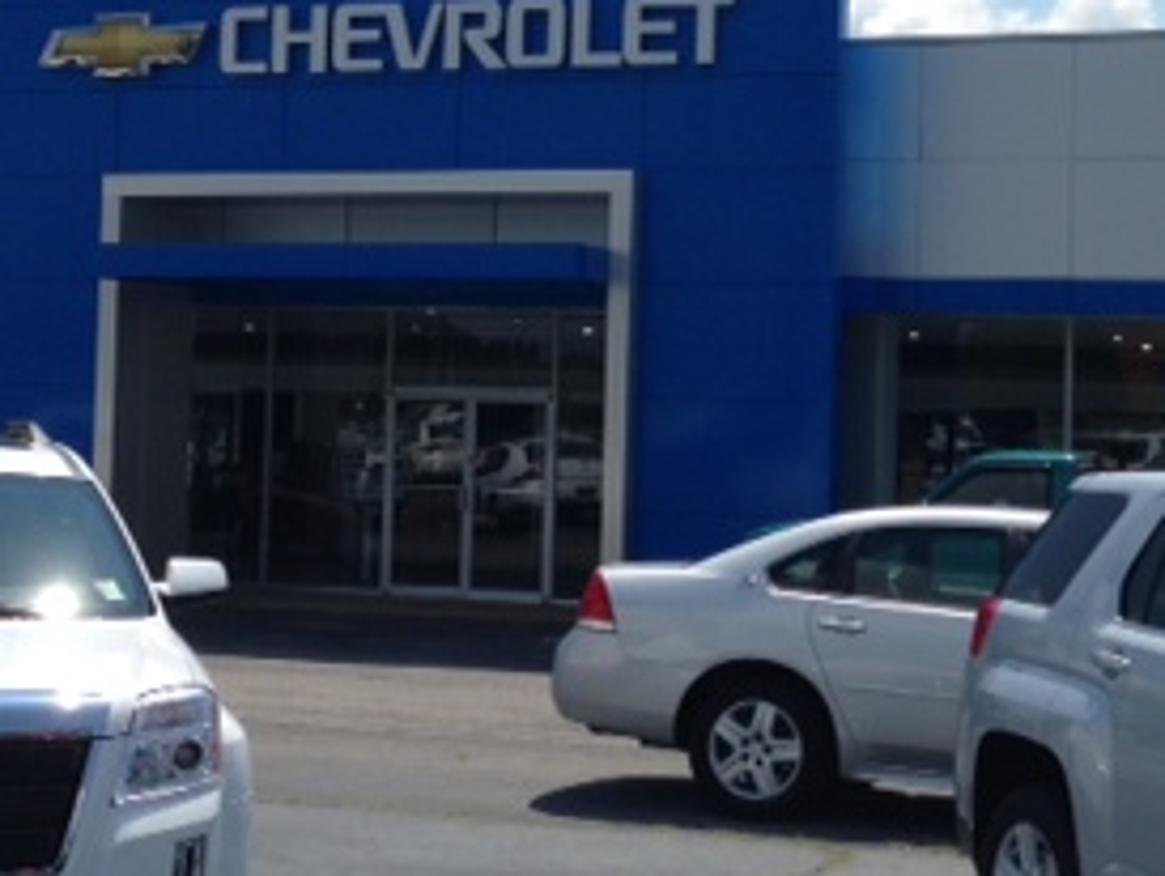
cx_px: 612
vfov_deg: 19.1
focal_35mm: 77
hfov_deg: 25.3
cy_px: 272
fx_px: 2594
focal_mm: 4.13
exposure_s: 1/2262
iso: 50
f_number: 2.4
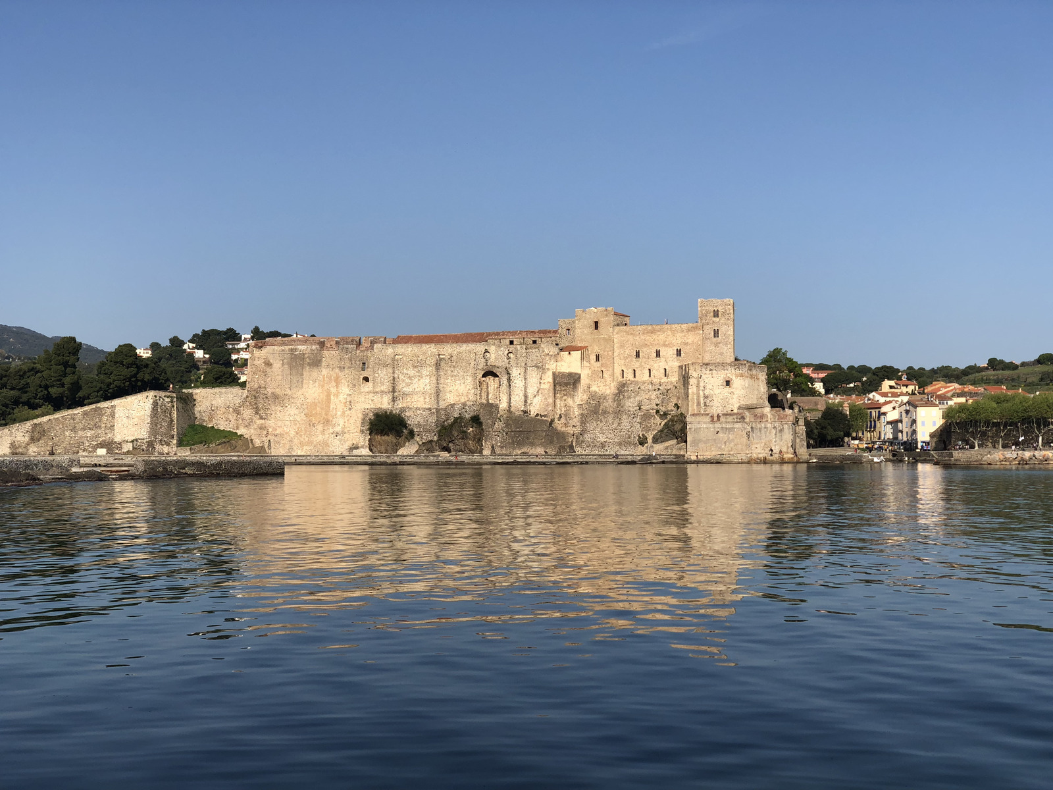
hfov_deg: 36.8
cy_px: 395
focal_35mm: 52
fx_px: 1582
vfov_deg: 28.0
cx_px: 526
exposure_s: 1/1548
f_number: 2.4
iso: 16
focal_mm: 6
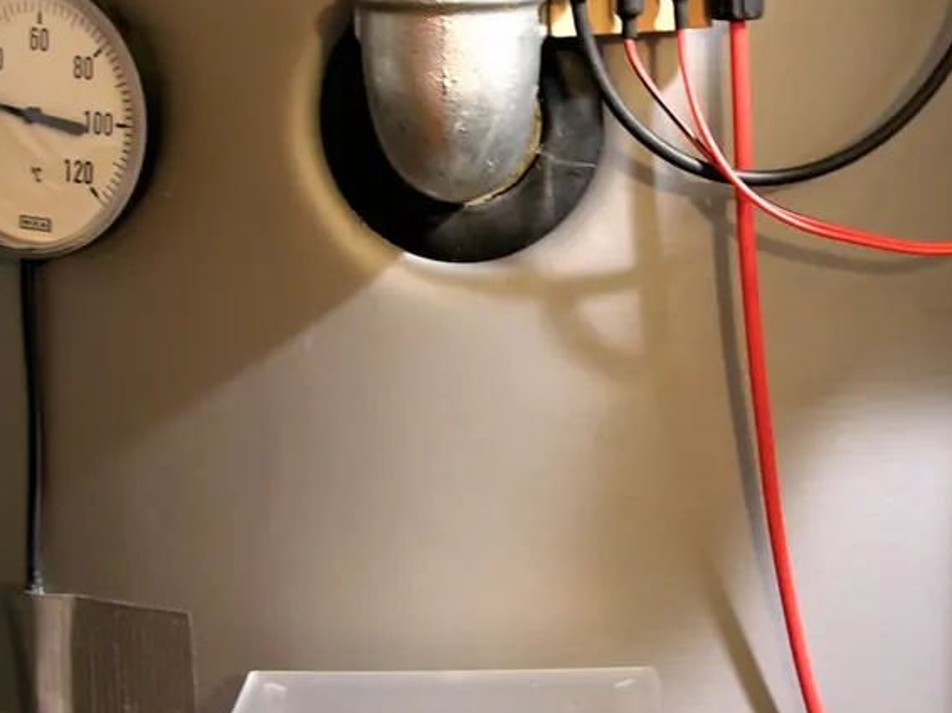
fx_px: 2612
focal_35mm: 95
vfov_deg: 15.5
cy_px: 237
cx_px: 664
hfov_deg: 20.6
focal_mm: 8.9
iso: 50
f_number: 2.8
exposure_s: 1/4.4
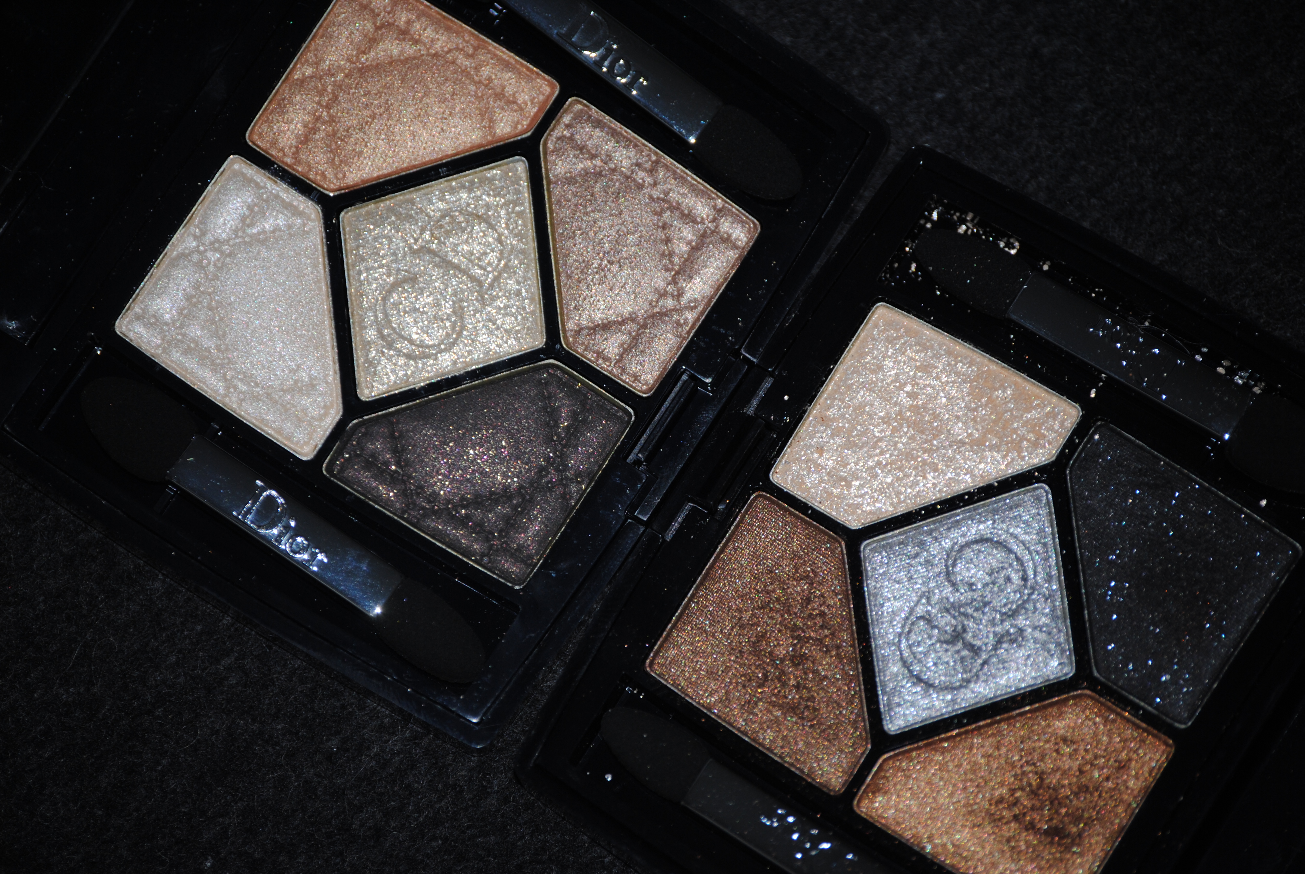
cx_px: 652
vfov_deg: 8.2
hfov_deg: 12.2
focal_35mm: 168
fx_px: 6097
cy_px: 437
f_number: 4.8
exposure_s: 1/125
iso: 100
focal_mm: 112
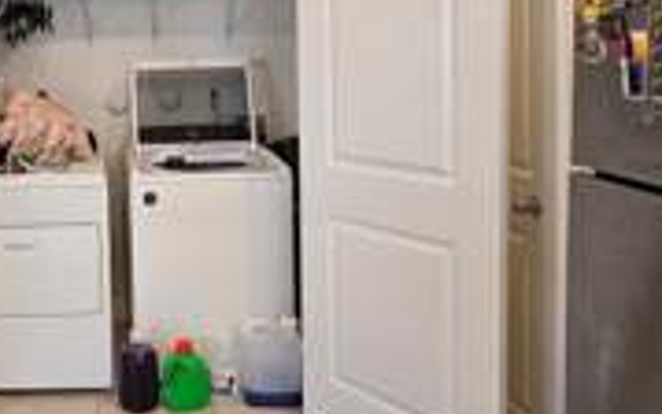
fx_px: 668
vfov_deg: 33.6
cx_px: 92
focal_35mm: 37
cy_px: 92
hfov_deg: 48.3
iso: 160
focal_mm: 2.2
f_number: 2.2
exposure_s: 1/60
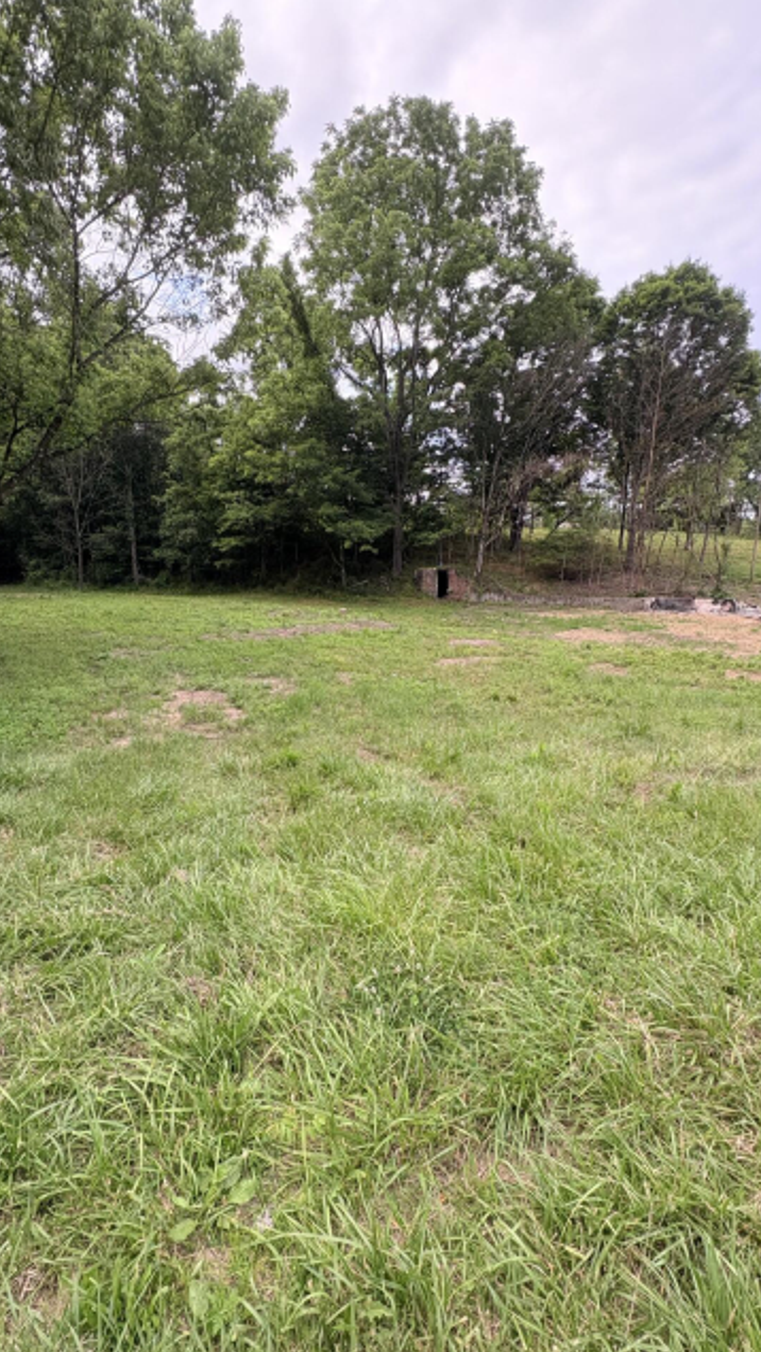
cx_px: 342
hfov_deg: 66.9
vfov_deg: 99.3
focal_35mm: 16
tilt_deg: -10.3
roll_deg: -0.6
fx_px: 574
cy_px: 694
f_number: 2.2
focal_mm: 2.22
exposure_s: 1/99
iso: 160
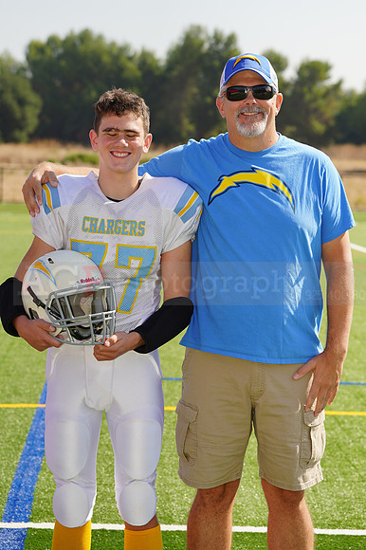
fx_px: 2229
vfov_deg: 14.1
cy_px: 275
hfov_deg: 9.4
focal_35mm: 146
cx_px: 183
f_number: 8
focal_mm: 146
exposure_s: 1/250
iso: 100
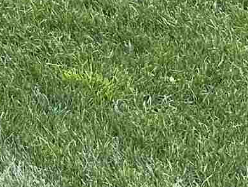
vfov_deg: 7.2
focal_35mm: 189
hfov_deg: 8.5
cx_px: -528
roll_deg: -2.5
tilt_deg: -11.3
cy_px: -324
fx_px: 1355
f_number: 1.78
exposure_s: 1/171
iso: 80
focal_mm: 6.86
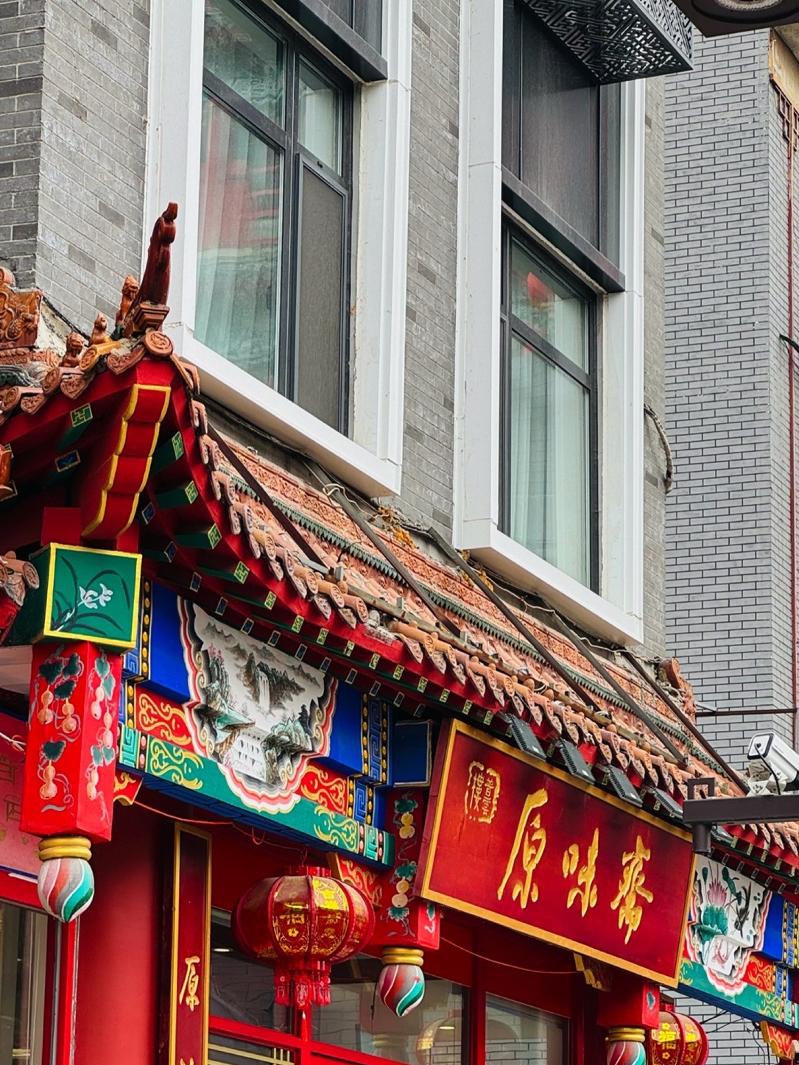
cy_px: 652
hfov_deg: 13.6
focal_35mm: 109
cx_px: 425
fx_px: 3355
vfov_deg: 18.0
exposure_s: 1/233
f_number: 2.8
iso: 25
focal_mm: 9
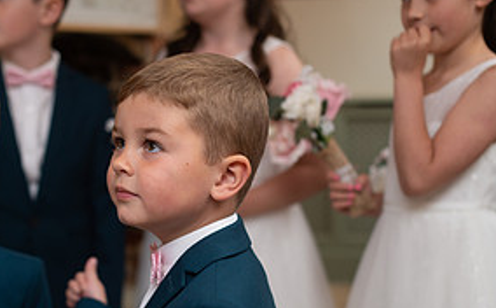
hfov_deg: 28.0
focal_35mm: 73
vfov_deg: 17.7
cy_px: 202
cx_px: 152
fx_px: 984
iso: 100
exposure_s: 1/100
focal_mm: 35
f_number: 2.5
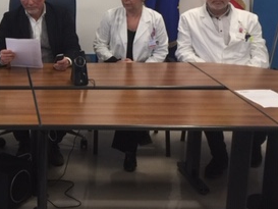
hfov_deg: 26.9
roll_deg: -1.7
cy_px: 45
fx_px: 546
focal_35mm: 68
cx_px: -5
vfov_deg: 21.4
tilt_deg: -10.7
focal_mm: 4.15
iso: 50
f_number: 2.2
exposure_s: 1/33
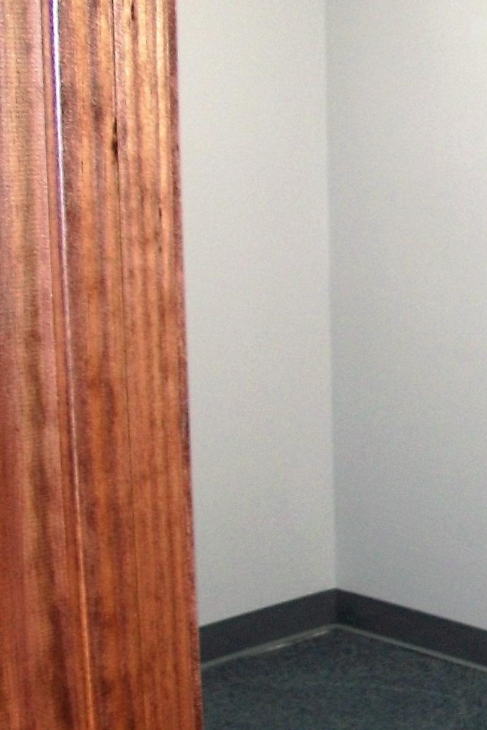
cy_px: 559
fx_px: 1664
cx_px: 697
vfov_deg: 24.5
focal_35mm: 82
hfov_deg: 15.5
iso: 80
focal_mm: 5.7
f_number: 2.9
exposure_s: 1/30
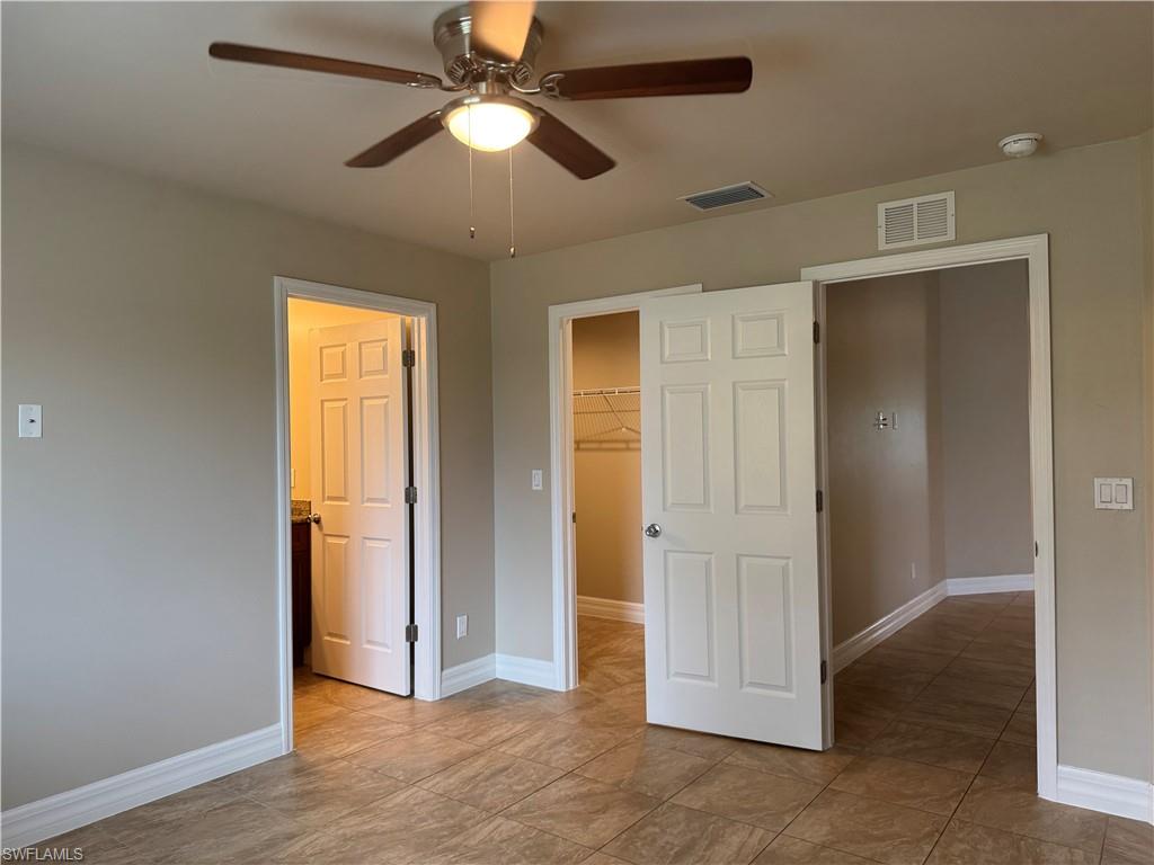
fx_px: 800
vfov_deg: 56.8
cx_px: 577
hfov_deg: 71.6
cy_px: 432
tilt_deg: +0.6
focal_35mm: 24
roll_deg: +0.8
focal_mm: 6.76
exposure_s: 1/120
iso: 200
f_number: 1.78
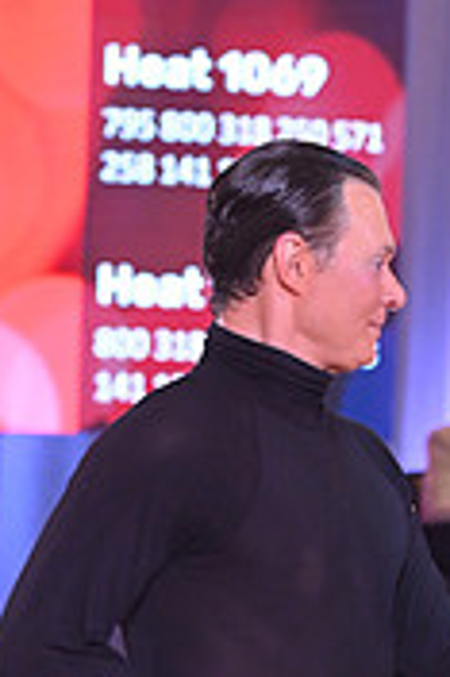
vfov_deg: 6.5
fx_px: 5880
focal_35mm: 313
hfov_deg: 4.4
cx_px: 479
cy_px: 1054
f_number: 4.5
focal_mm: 95
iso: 2500
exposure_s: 1/320
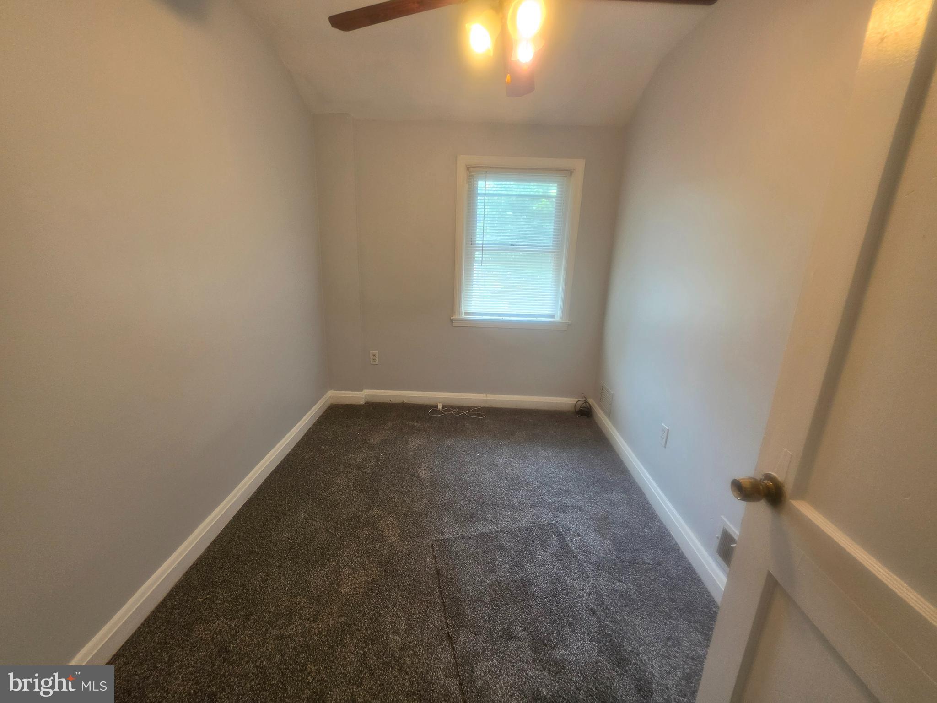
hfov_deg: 106.2
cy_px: 352
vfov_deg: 89.9
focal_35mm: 13
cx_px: 468
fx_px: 352
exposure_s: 1/120
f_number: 1.9
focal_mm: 2.2
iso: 80
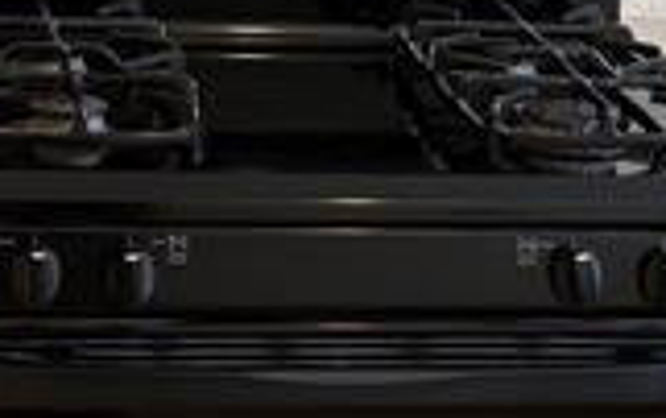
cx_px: 252
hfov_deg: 12.9
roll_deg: -4.0
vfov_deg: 8.0
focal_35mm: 162
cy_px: -195
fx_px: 2943
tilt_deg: -7.0
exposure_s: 1/120
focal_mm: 6.76
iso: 100
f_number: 1.78
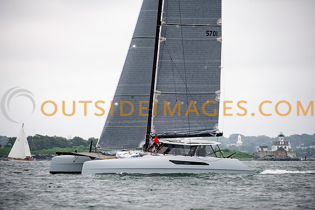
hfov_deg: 7.9
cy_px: 105
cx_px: 158
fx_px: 2287
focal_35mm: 262
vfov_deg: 5.2
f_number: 4
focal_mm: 250
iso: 500
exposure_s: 1/2000
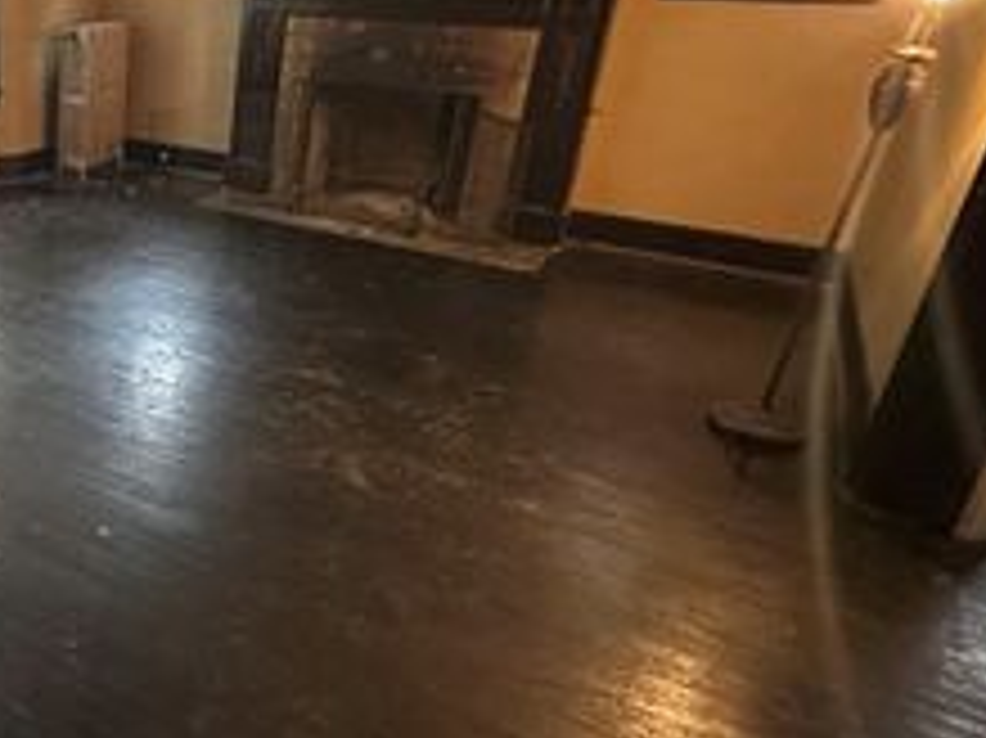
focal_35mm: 32
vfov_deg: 43.9
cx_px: 14
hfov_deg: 47.7
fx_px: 911
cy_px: 304
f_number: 2.2
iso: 1000
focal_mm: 2.22
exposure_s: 1/40
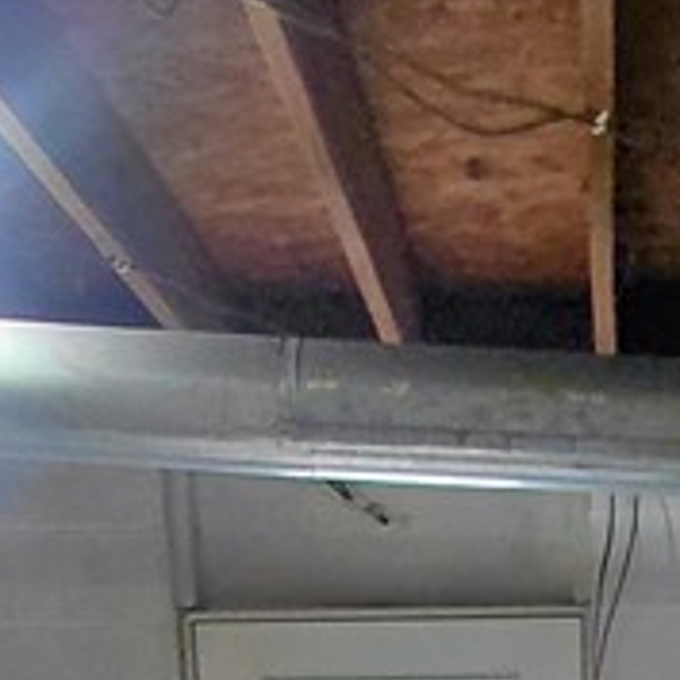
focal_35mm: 82
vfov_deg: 16.2
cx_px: 603
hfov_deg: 20.7
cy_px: 1372
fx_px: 1822
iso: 125
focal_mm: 1.64
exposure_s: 1/60
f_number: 2.2
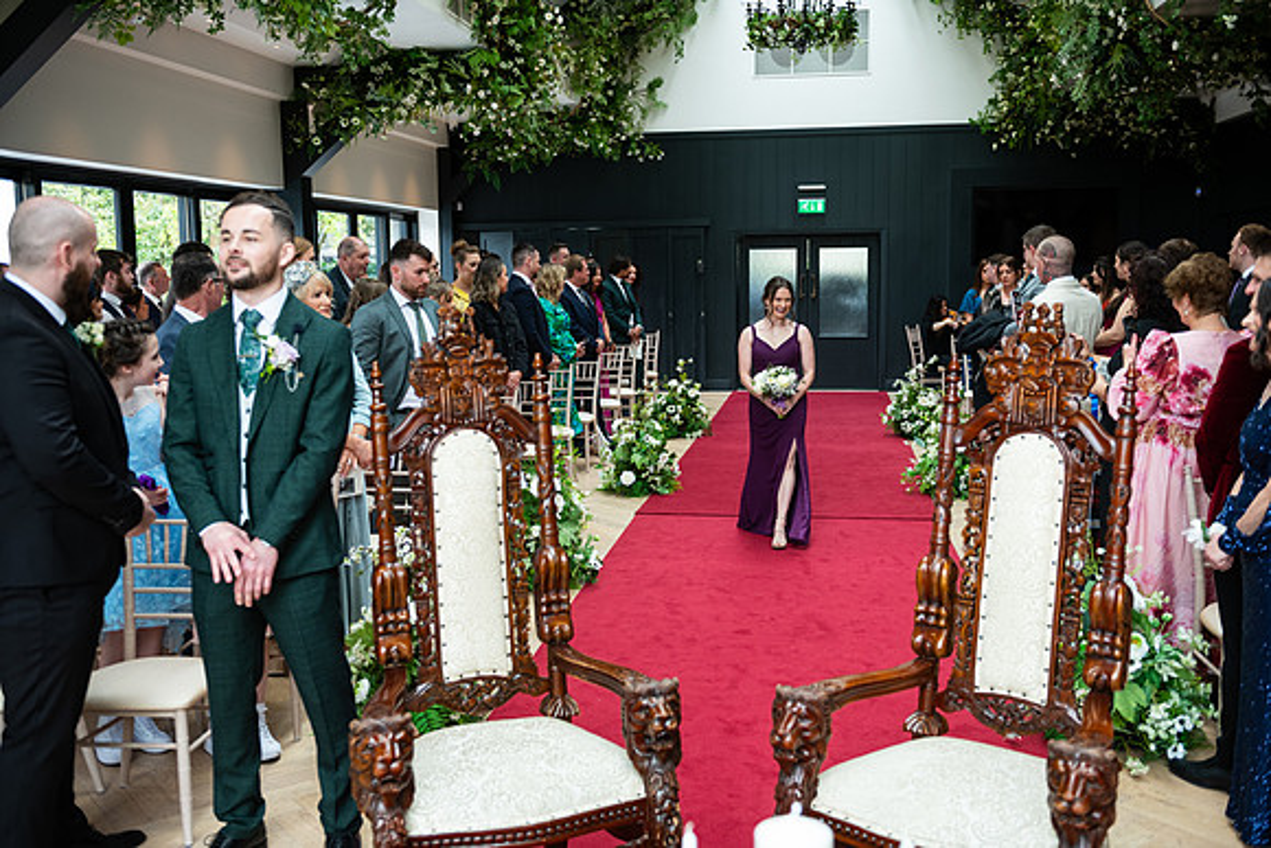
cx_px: 636
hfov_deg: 54.4
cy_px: 424
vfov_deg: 37.9
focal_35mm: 35
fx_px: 1236
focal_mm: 35
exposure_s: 1/200
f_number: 3.5
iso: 400
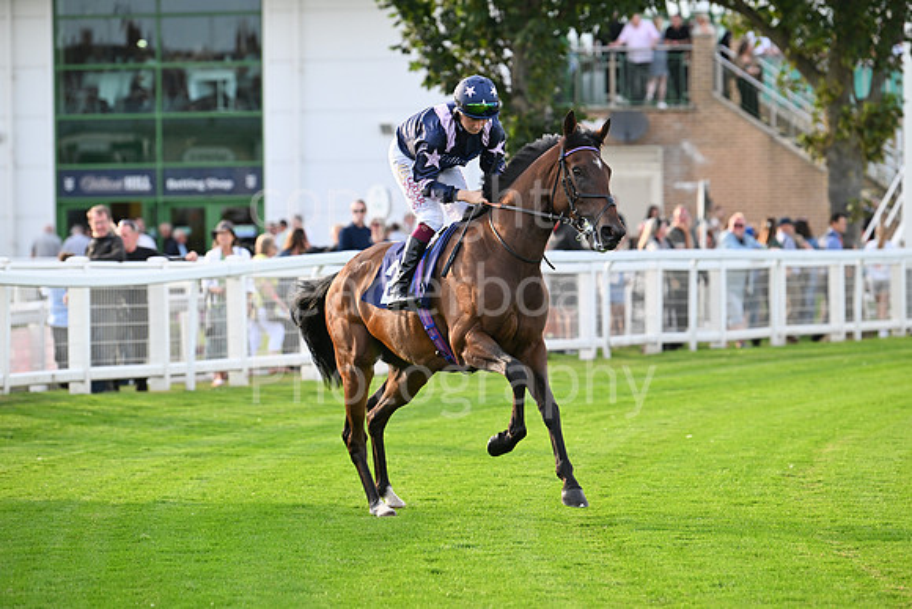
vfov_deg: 6.9
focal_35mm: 200
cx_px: 456
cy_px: 304
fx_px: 5068
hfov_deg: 10.3
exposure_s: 1/1250
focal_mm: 200
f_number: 4.5
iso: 1000
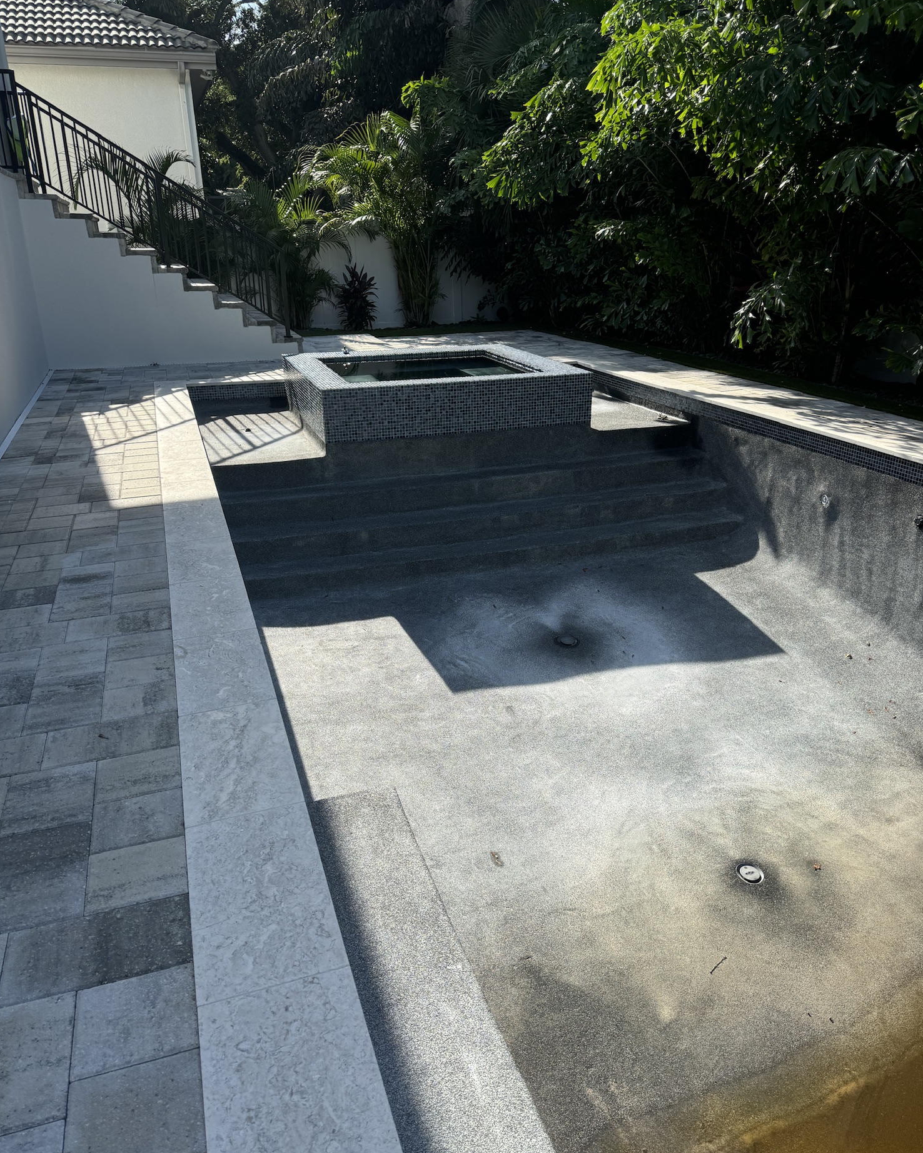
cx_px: 475
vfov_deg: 66.0
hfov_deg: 54.9
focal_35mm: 26
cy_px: 606
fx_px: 888
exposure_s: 1/2415
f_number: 1.78
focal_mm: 6.76
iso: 80
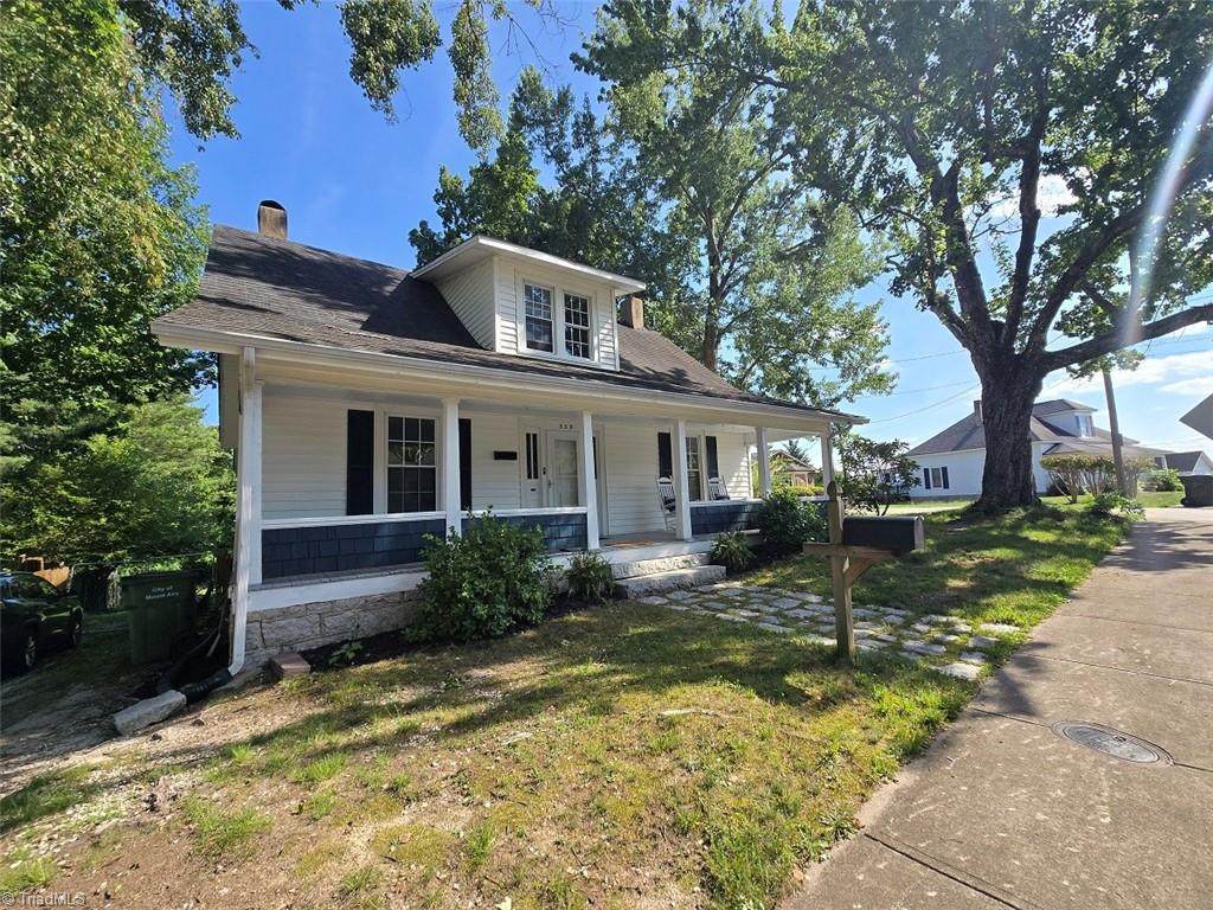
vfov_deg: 89.9
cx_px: 606
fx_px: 456
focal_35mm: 13
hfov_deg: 106.2
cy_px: 455
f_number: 2.2
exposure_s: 1/1283
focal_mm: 2.2
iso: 50
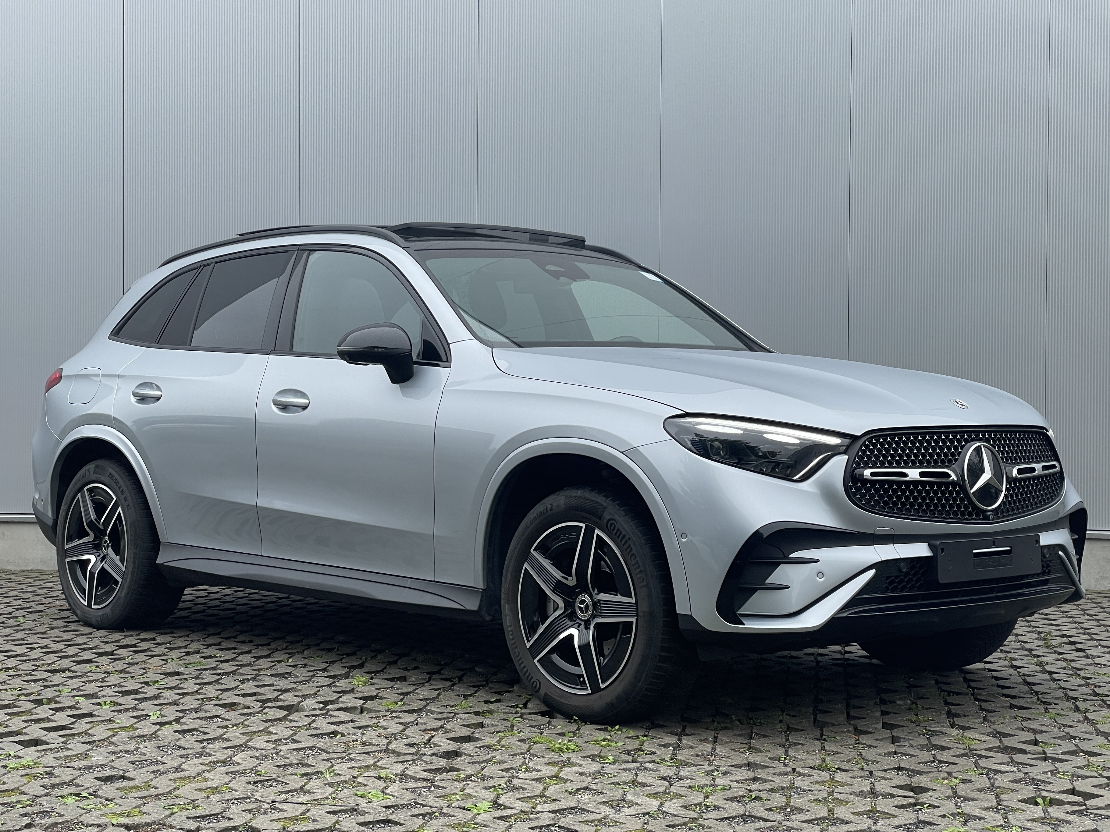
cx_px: 555
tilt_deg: -1.2
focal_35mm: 52
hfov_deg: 36.8
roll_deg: -0.7
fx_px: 1667
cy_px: 416
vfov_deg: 28.0
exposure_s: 1/234
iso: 25
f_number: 2
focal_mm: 6
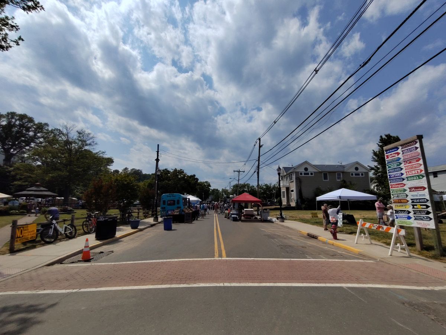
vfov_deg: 78.1
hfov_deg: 94.5
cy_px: 168
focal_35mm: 16
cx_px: 223
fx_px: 206
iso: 100
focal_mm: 1.66
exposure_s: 1/5960
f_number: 2.2
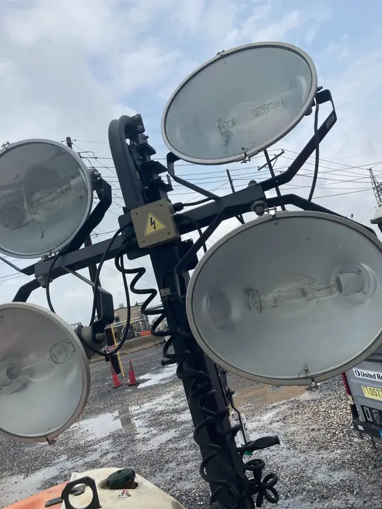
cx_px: 191
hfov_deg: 49.8
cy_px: 254
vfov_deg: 63.4
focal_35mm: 28
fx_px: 412
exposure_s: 1/2114
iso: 20
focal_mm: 3.99
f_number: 1.8
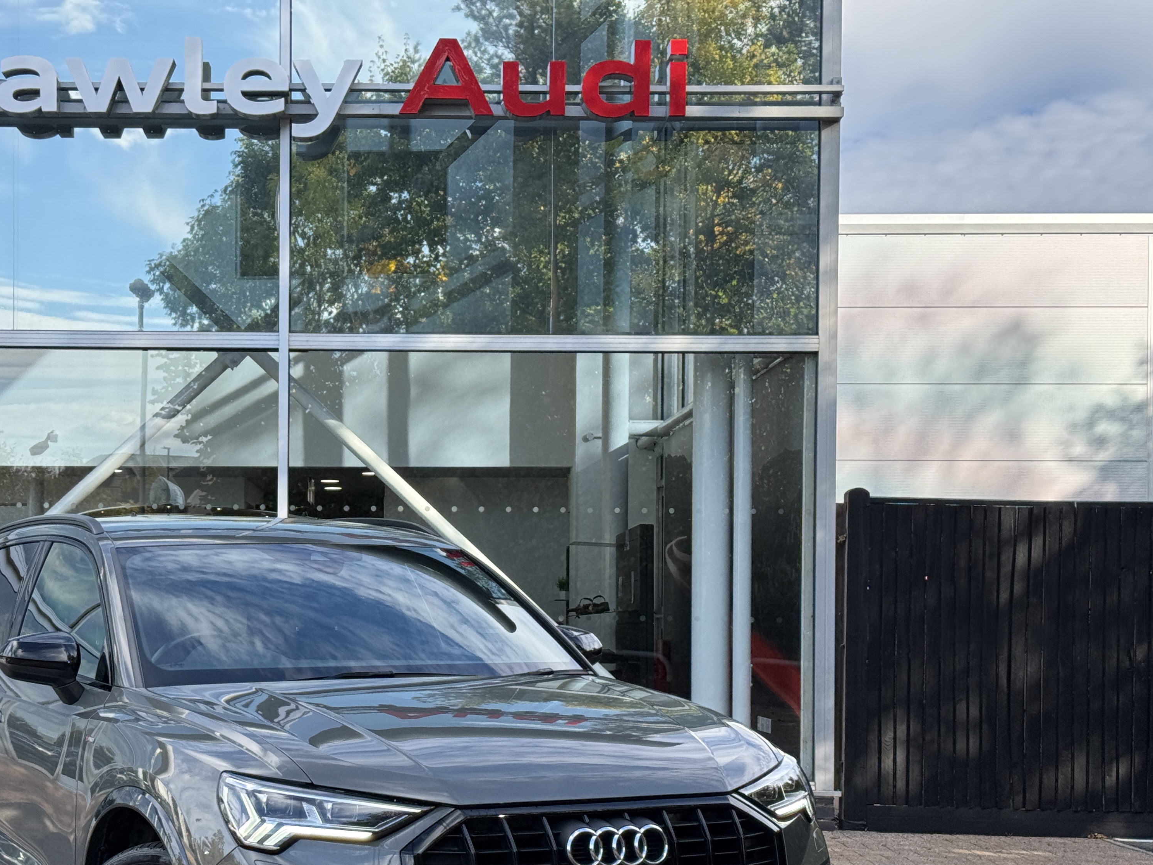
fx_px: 2165
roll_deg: -1.6
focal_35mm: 65
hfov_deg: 29.6
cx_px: 383
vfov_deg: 22.5
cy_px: 585
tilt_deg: +2.2
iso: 64
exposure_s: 1/885
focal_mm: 6.76
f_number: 1.78
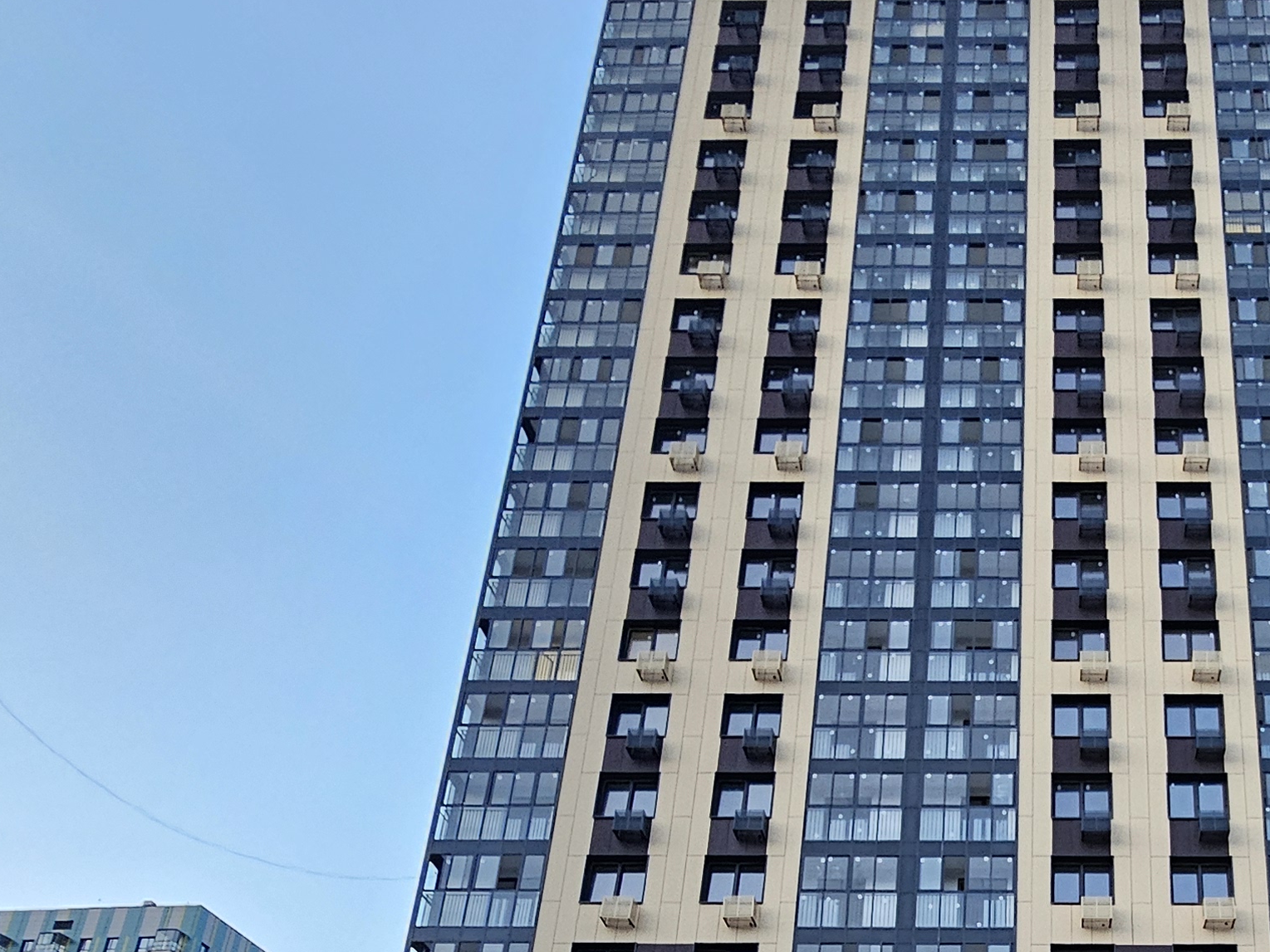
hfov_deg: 50.3
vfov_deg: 36.3
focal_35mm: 34
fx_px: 1247
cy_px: 1011
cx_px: 1039
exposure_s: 1/50
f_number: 2.2
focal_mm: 2.2
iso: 400
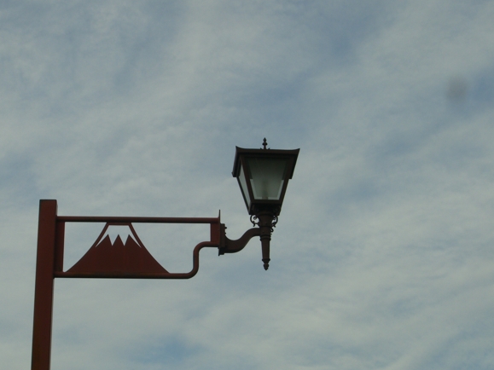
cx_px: 191
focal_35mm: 94
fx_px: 1341
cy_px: 211
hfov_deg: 20.8
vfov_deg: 15.7
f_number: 5.6
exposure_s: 1/320
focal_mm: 14.2
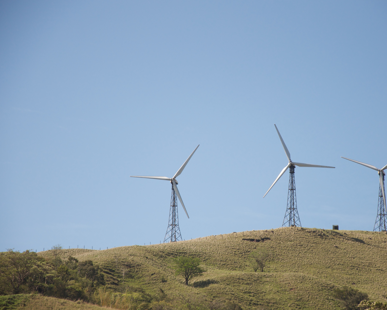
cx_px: 228
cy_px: 155
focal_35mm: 179
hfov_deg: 10.8
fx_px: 2045
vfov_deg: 8.7
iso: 400
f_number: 6.3
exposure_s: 1/1600
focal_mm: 105
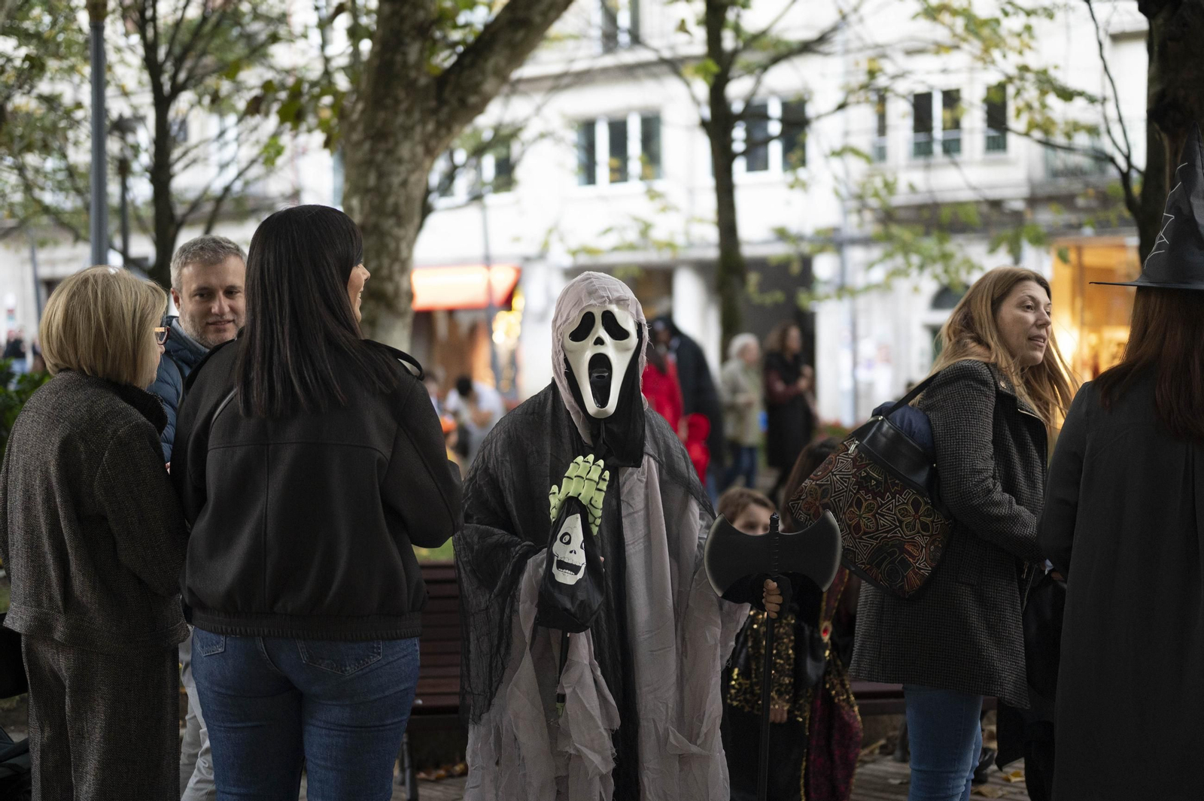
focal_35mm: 50
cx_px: 602
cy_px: 400
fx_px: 1671
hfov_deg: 39.6
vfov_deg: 27.0
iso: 2500
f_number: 1.8
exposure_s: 1/320
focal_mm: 50
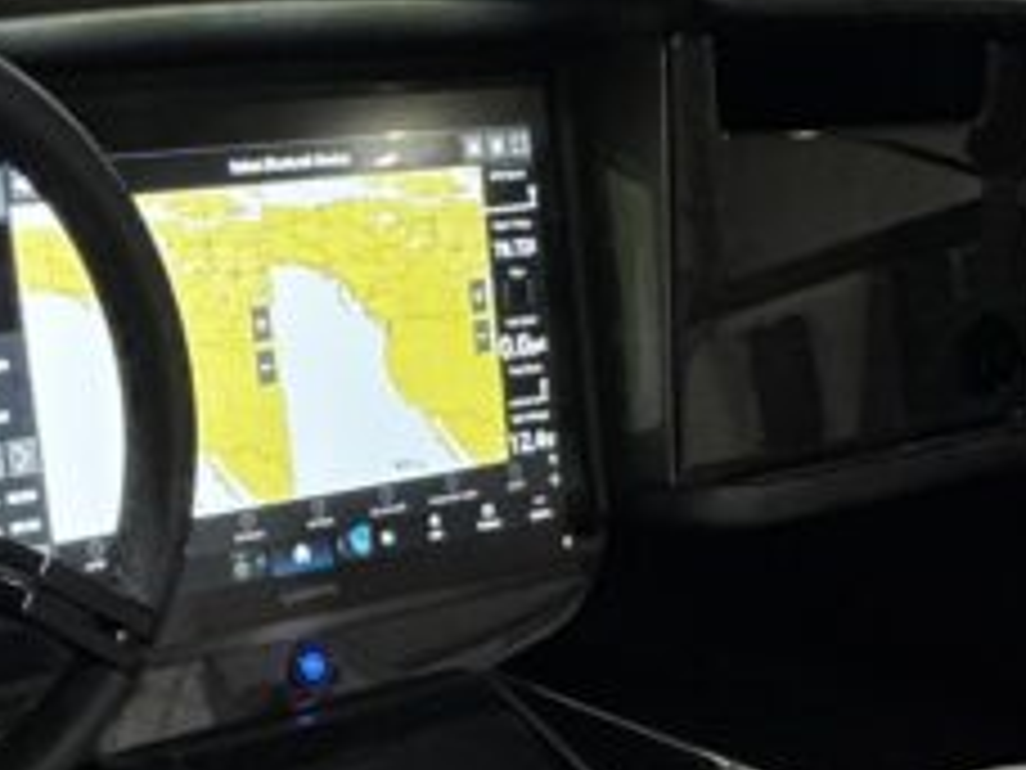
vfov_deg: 22.6
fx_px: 1867
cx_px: -171
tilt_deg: -19.9
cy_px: 716
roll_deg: +2.3
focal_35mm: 63
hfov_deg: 27.4
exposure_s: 1/60
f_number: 2.2
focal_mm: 2.22
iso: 500
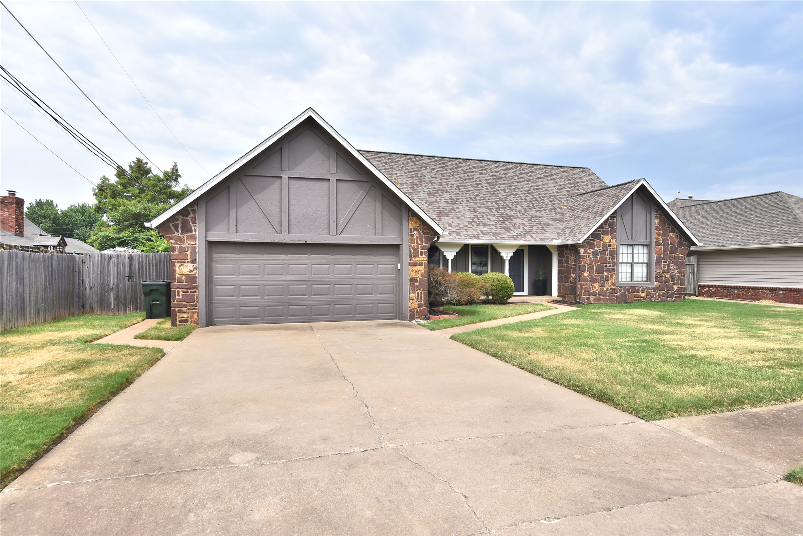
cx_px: 402
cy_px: 268
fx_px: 424
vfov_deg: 64.6
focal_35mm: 19
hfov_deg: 86.9
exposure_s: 1/800
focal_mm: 19
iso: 400
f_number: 7.1
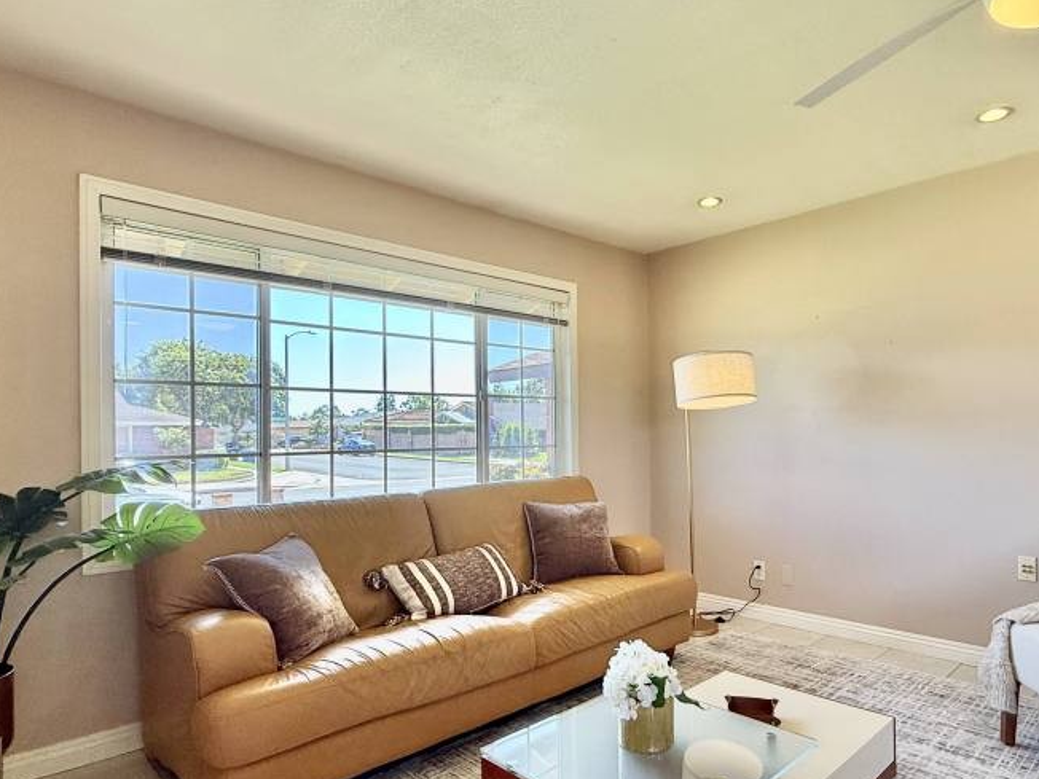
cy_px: 429
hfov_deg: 76.0
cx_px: 591
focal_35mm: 22
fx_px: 660
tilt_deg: +0.4
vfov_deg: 61.0
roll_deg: +0.5
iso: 64
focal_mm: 2.22
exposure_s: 1/171
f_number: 2.2
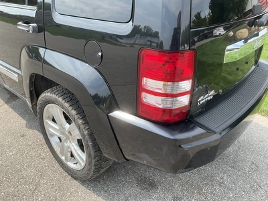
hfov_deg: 61.7
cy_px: 100
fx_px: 225
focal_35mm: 29
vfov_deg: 48.2
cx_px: 134
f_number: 1.8
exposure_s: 1/461
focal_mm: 3
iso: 25
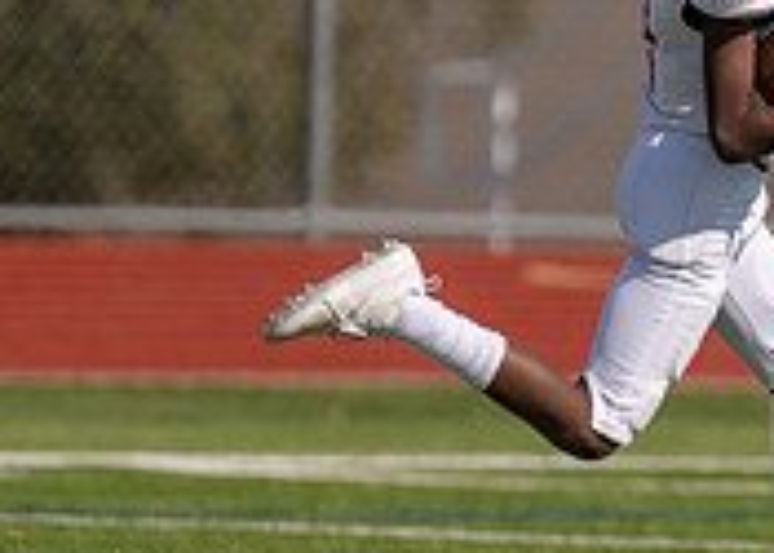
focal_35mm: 1296
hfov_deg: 1.6
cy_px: 118
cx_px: 790
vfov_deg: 1.1
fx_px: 28489
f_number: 4
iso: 160
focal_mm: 280
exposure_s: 1/3200
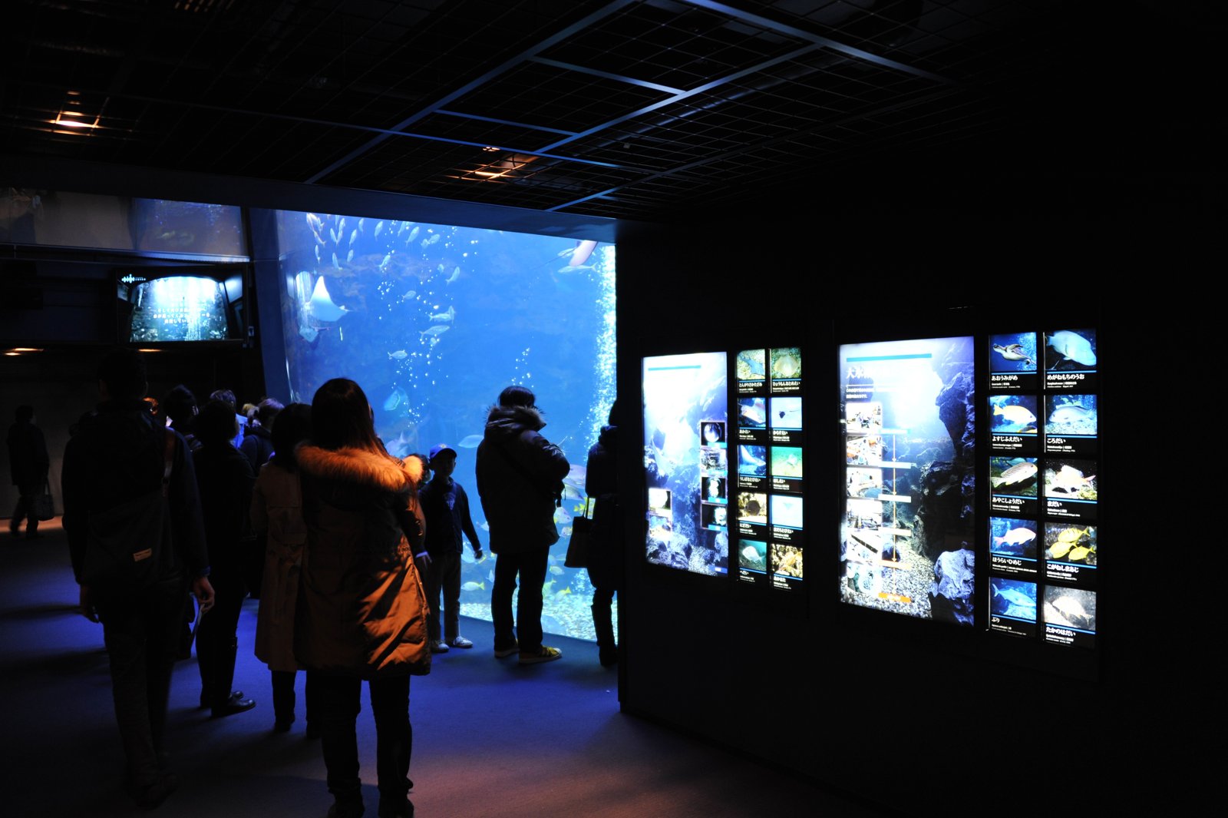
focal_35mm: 28
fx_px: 955
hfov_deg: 65.5
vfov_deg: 46.4
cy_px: 409
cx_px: 614
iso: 900
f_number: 3.5
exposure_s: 1/30
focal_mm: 28
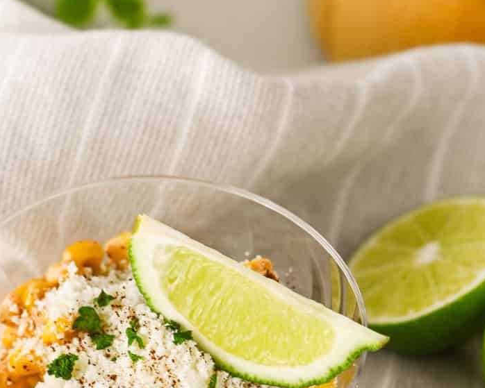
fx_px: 1738
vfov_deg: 12.5
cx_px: 115
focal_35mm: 121
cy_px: 452
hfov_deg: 15.8
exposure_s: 1/100
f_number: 4.5
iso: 160
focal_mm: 50
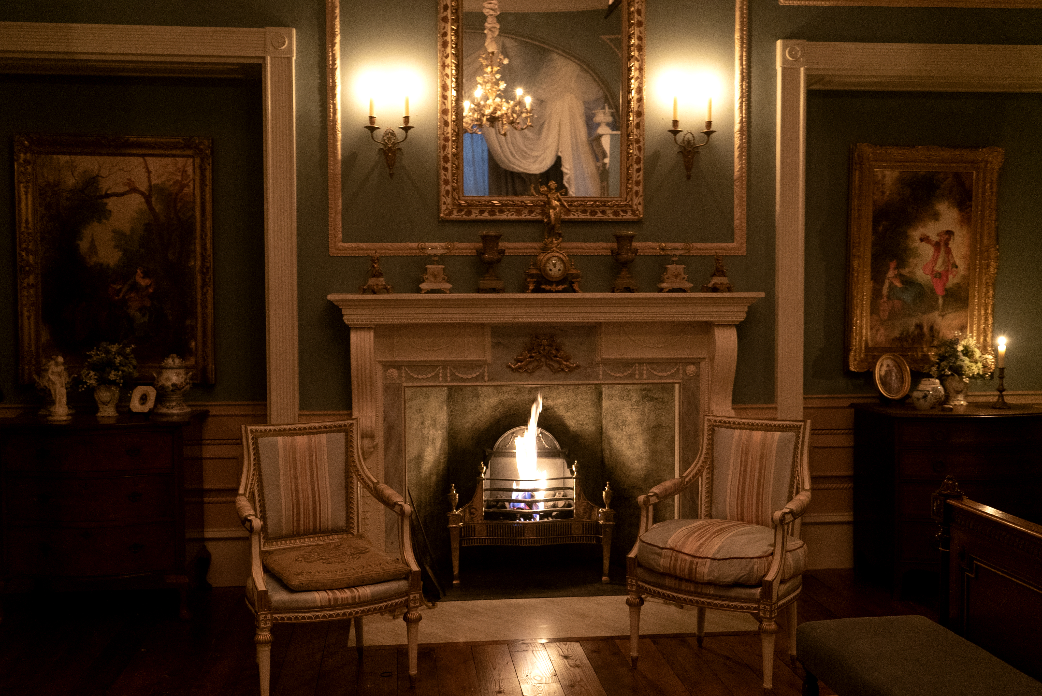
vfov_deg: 37.9
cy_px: 348
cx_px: 521
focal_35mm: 35
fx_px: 1014
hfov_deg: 54.4
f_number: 4
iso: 4000
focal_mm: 35
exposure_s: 1/15
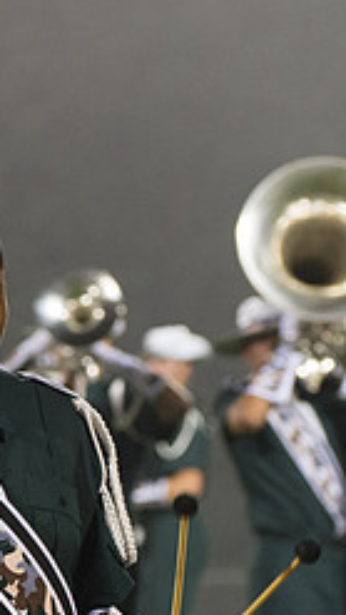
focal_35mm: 368
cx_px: -10
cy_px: 550
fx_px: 6000
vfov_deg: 5.9
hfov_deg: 3.3
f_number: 4.8
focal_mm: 125
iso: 4000
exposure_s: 1/160
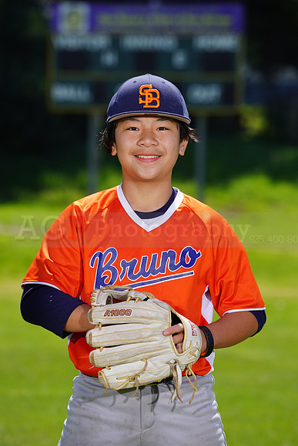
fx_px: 3139
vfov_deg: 8.1
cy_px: 223
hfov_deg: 5.4
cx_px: 149
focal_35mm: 253
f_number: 8
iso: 100
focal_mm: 253
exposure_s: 1/250
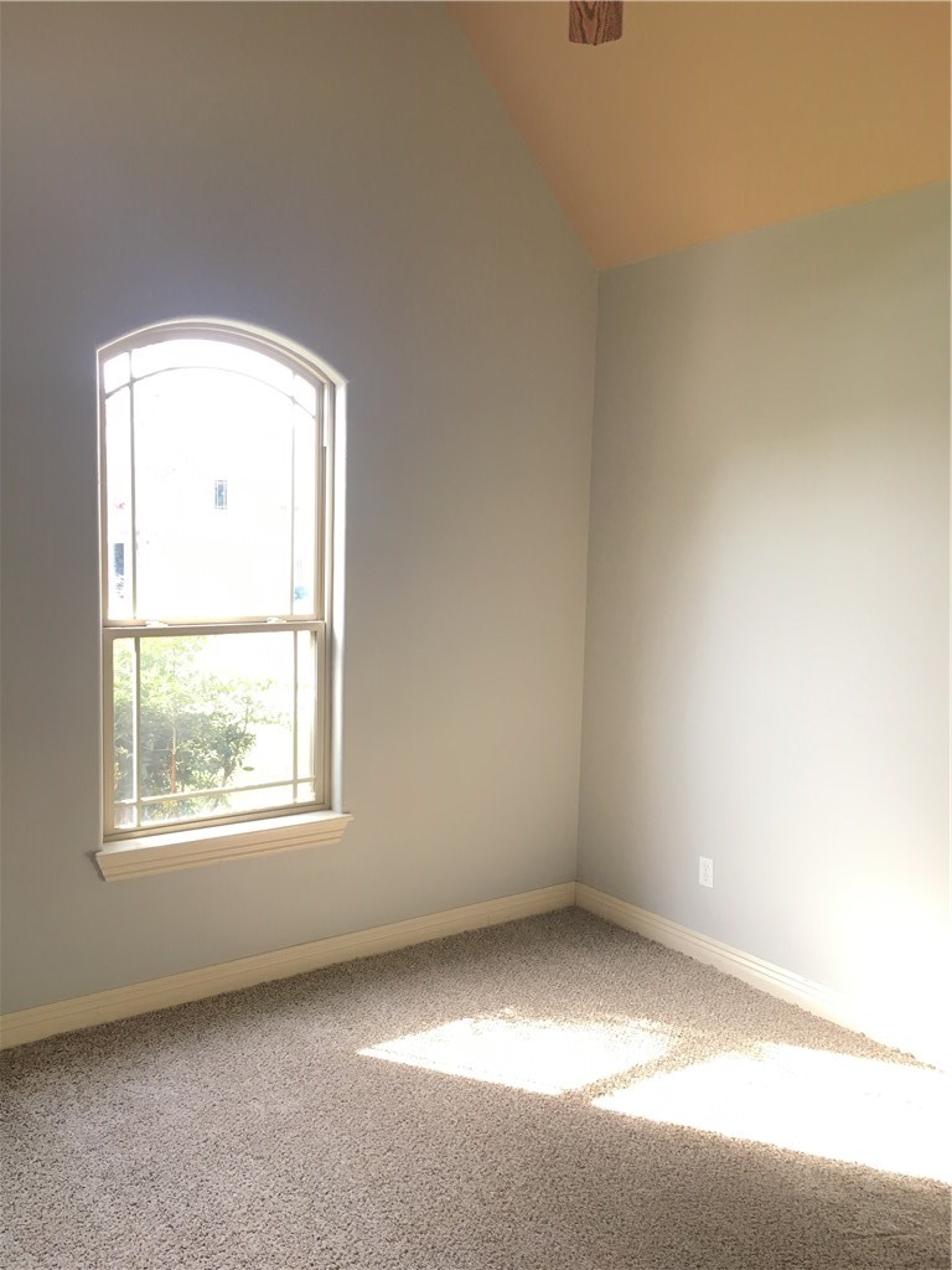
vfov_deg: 61.7
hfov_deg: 48.2
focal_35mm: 29
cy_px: 635
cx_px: 476
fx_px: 1063
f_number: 2.2
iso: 32
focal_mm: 4.15
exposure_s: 1/30
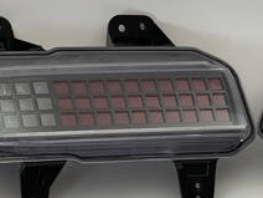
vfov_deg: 7.7
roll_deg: -1.7
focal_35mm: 193
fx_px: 1466
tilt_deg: -31.6
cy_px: 90
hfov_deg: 10.2
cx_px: 257
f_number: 2.2
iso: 200
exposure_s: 1/99
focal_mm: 7.5
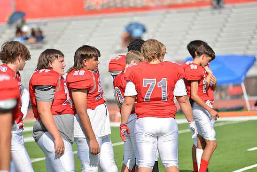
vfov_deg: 6.5
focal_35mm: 212
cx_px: 129
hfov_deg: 9.7
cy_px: 89
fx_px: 1514
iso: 100
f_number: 2.8
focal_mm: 200
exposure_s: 1/1600
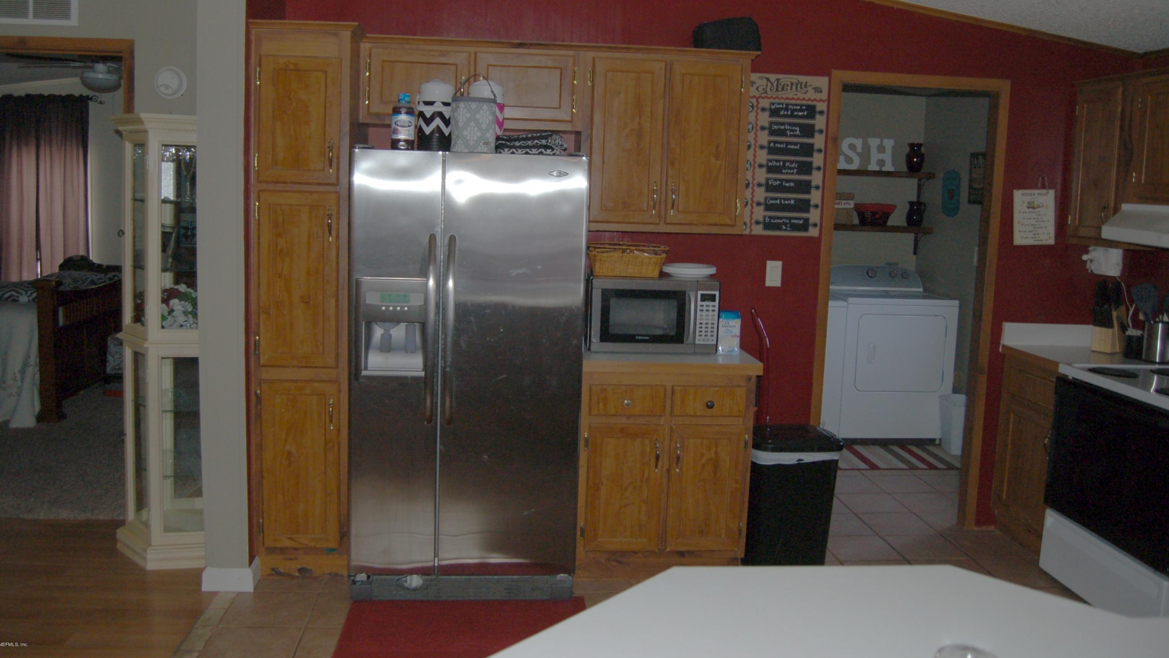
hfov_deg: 66.1
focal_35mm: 29
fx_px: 899
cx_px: 580
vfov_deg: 40.0
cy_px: 270
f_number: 3.5
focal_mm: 18
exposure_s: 1/60
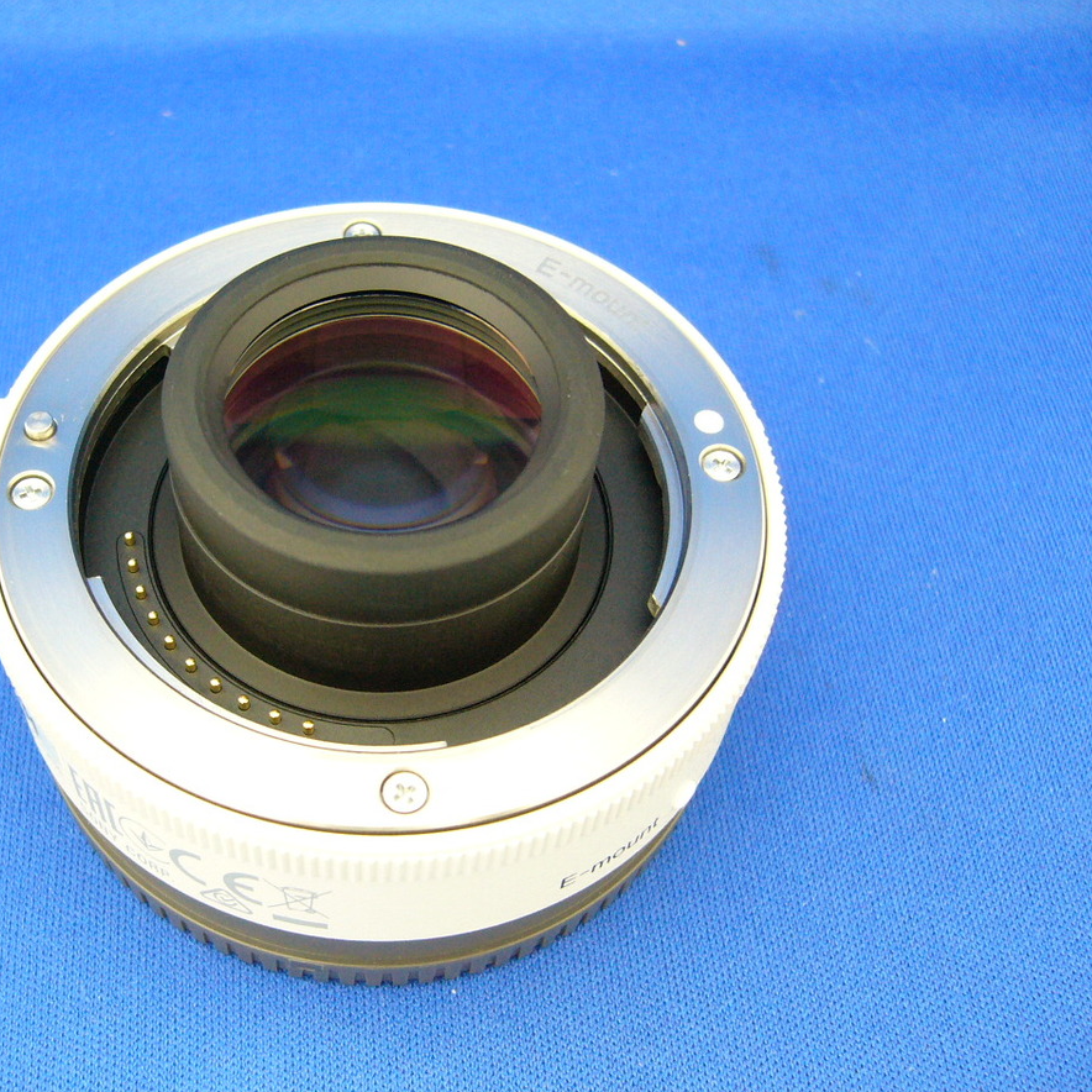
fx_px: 1499
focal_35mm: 42
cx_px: 393
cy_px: 555
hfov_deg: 39.7
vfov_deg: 40.0
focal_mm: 5.8
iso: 200
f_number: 2.8
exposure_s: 1/8
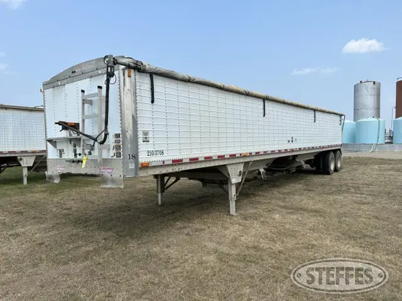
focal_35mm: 26
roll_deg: +1.1
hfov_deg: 67.3
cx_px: 201
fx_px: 302
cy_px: 150
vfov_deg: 53.1
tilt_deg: -0.8
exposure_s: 1/3704
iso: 50
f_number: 1.5
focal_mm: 5.7
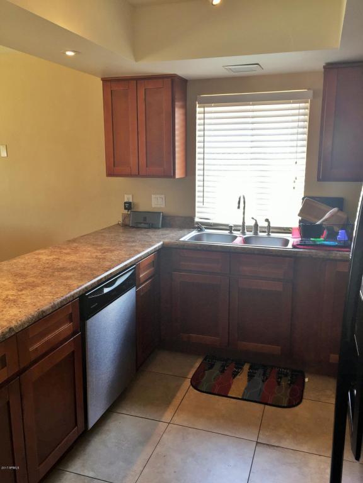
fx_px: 405
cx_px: 182
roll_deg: +0.3
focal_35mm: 29
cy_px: 242
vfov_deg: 61.7
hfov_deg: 48.2
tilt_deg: -11.1
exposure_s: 1/32
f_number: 2.2
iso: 32
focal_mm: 4.15
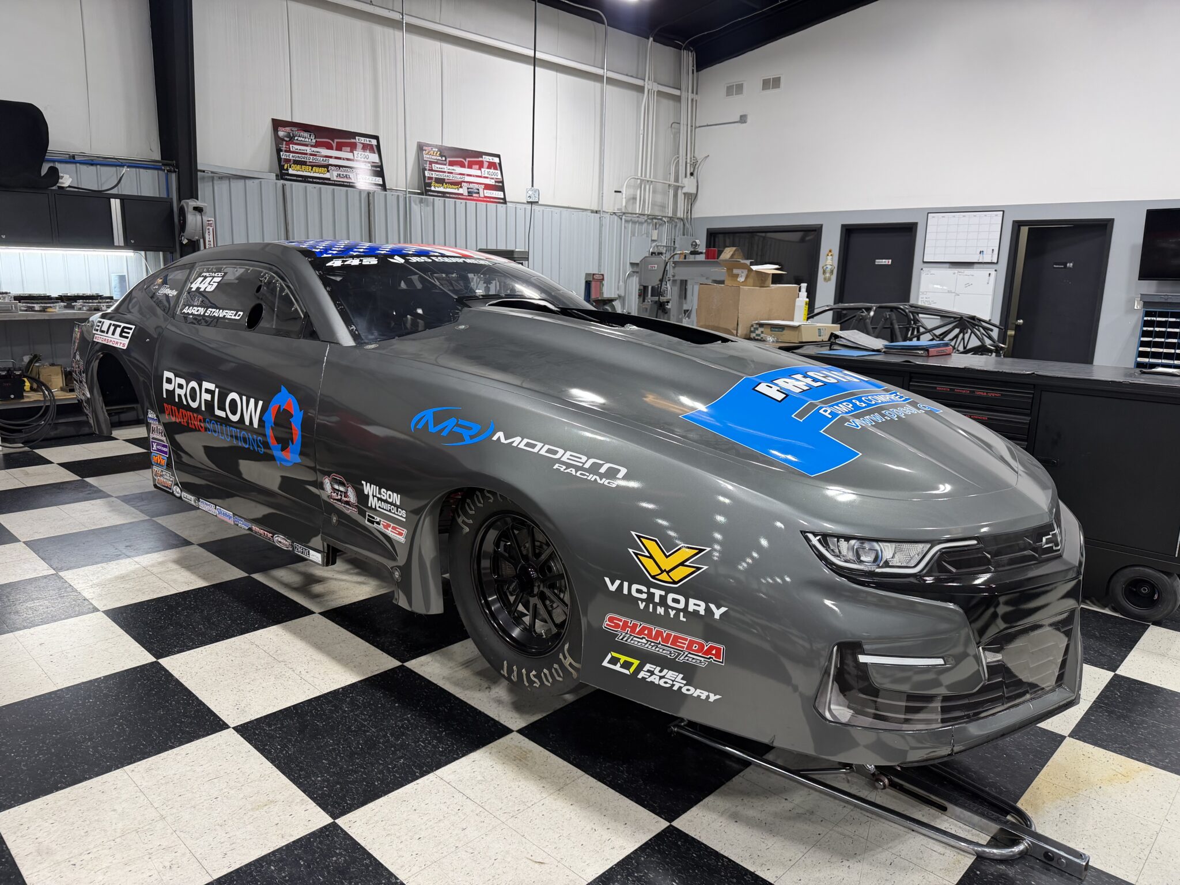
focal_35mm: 24
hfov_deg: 71.6
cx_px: 590
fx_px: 818
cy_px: 442
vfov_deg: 56.8
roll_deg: -2.0
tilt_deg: -11.6
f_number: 1.78
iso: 125
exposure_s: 1/120
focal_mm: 6.76
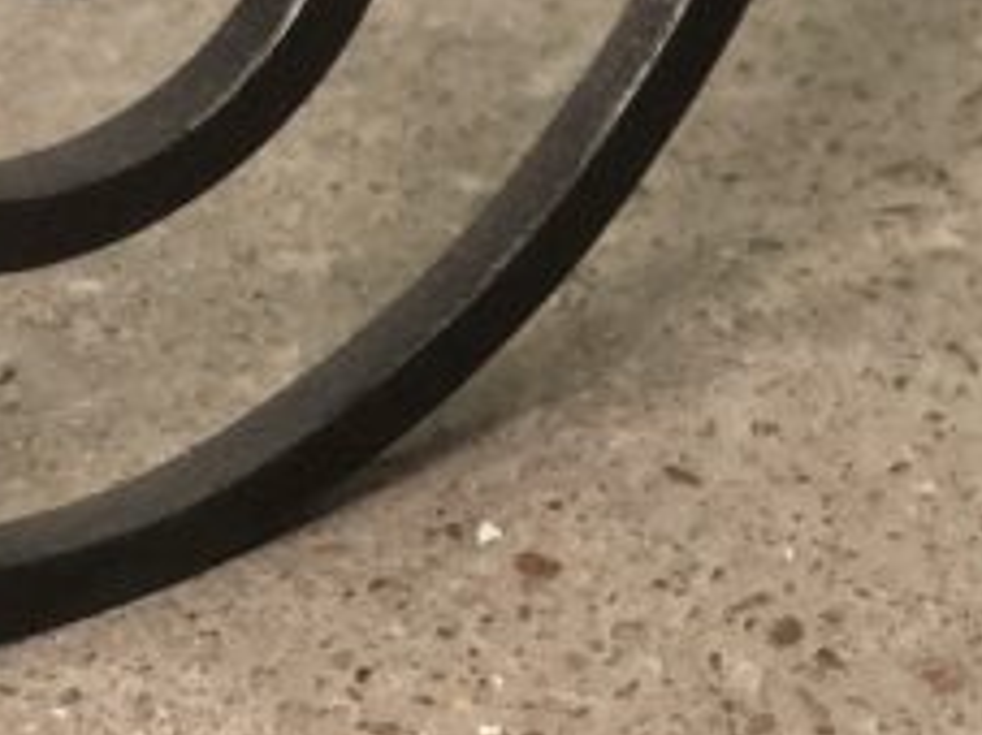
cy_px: -670
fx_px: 6663
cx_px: 956
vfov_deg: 6.2
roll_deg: -0.1
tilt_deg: -24.4
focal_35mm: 235
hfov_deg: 8.4
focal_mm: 6
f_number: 2.4
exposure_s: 1/50
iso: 100
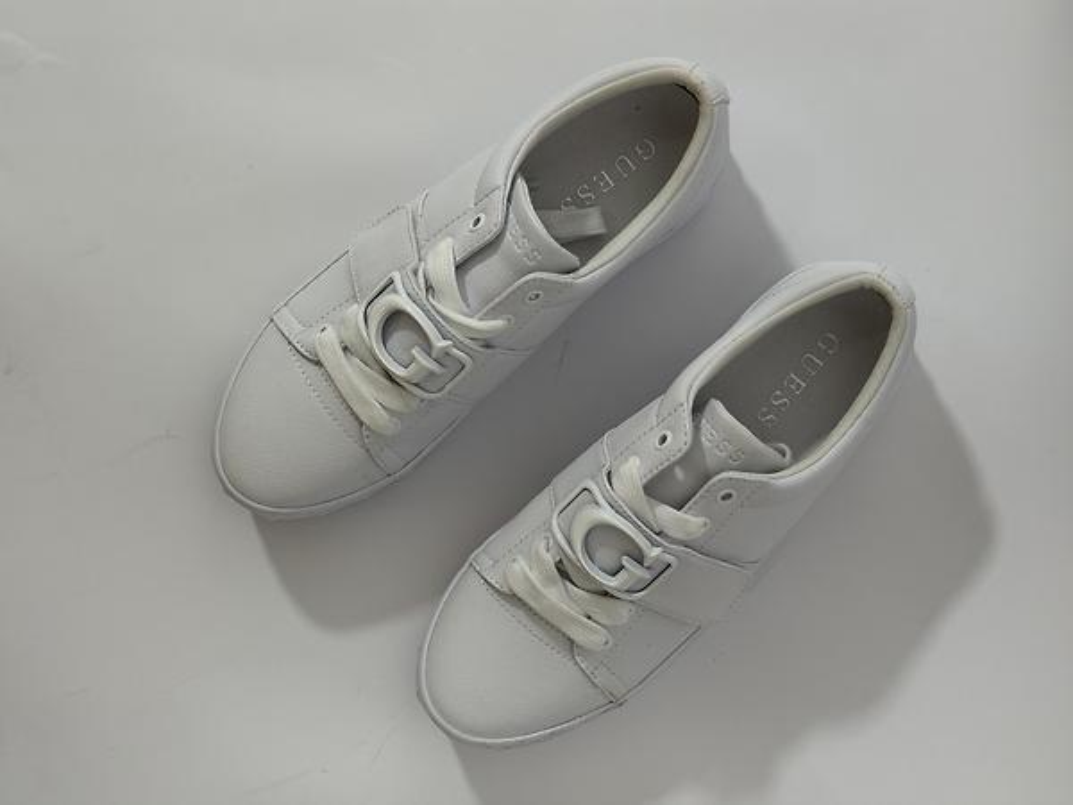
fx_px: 1488
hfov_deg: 39.7
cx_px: 536
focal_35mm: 48
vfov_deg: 30.3
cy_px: 402
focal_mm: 6.76
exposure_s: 1/100
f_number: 1.78
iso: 64
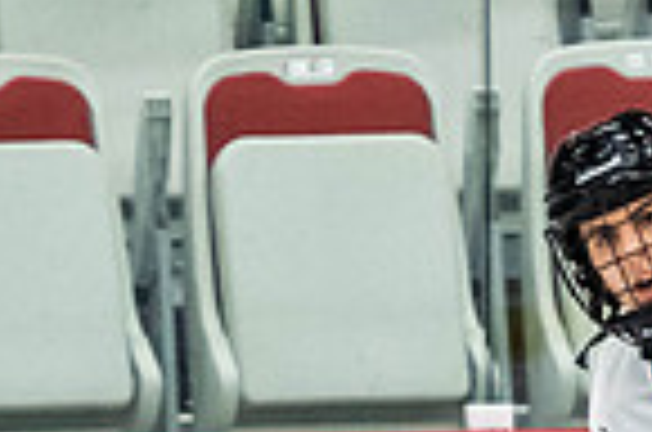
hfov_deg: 1.6
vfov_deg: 1.0
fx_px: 23547
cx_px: 528
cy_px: 860
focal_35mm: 1303
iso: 3200
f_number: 2.8
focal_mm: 160
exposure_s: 1/640
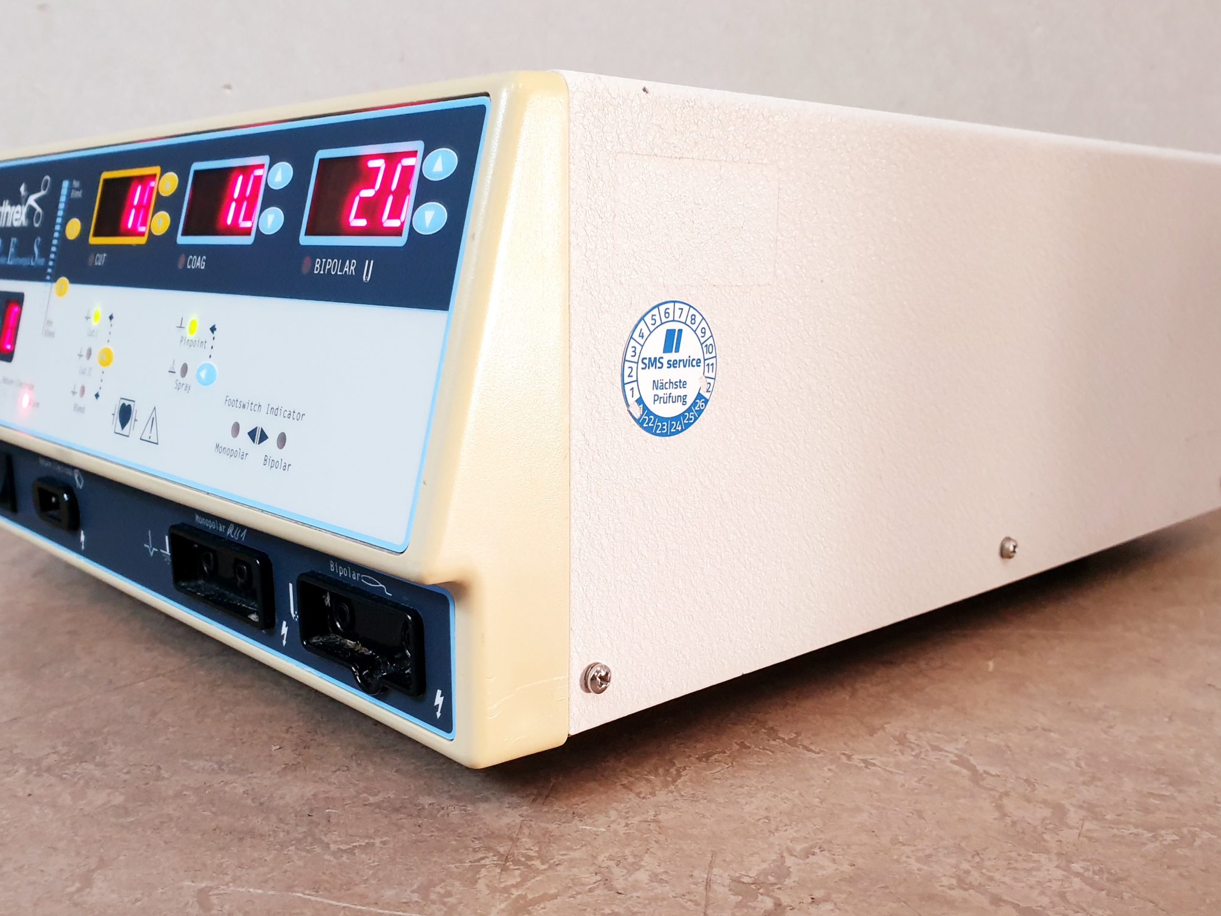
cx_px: 602
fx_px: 1164
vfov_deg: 42.8
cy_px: 530
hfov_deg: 55.3
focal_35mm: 33
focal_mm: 4.3
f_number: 2.4
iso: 250
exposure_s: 1/50
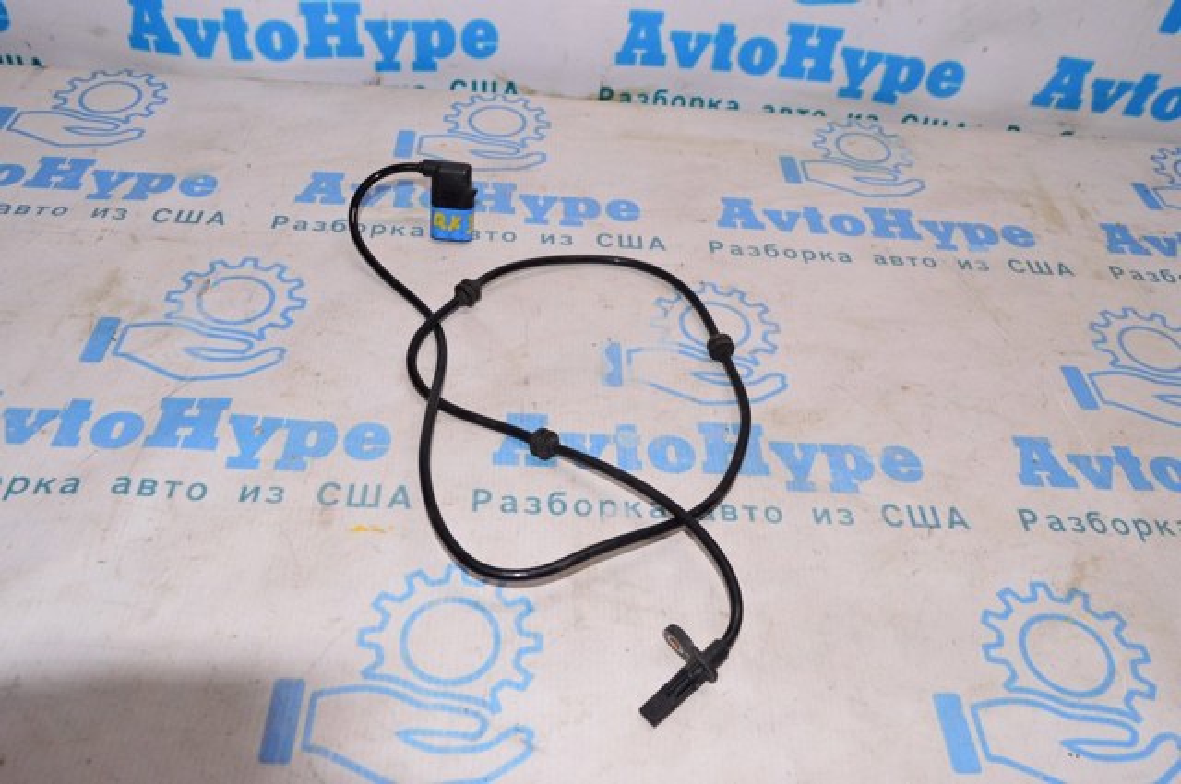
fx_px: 983
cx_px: 590
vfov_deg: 43.5
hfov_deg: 62.0
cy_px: 392
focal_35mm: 30
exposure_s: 1/200
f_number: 8
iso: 1600
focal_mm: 20
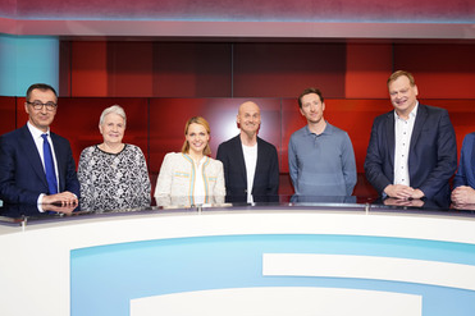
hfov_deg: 55.7
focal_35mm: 34
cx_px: 266
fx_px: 448
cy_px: 183
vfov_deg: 38.8
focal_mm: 28
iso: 2000
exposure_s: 1/125
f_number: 5.6
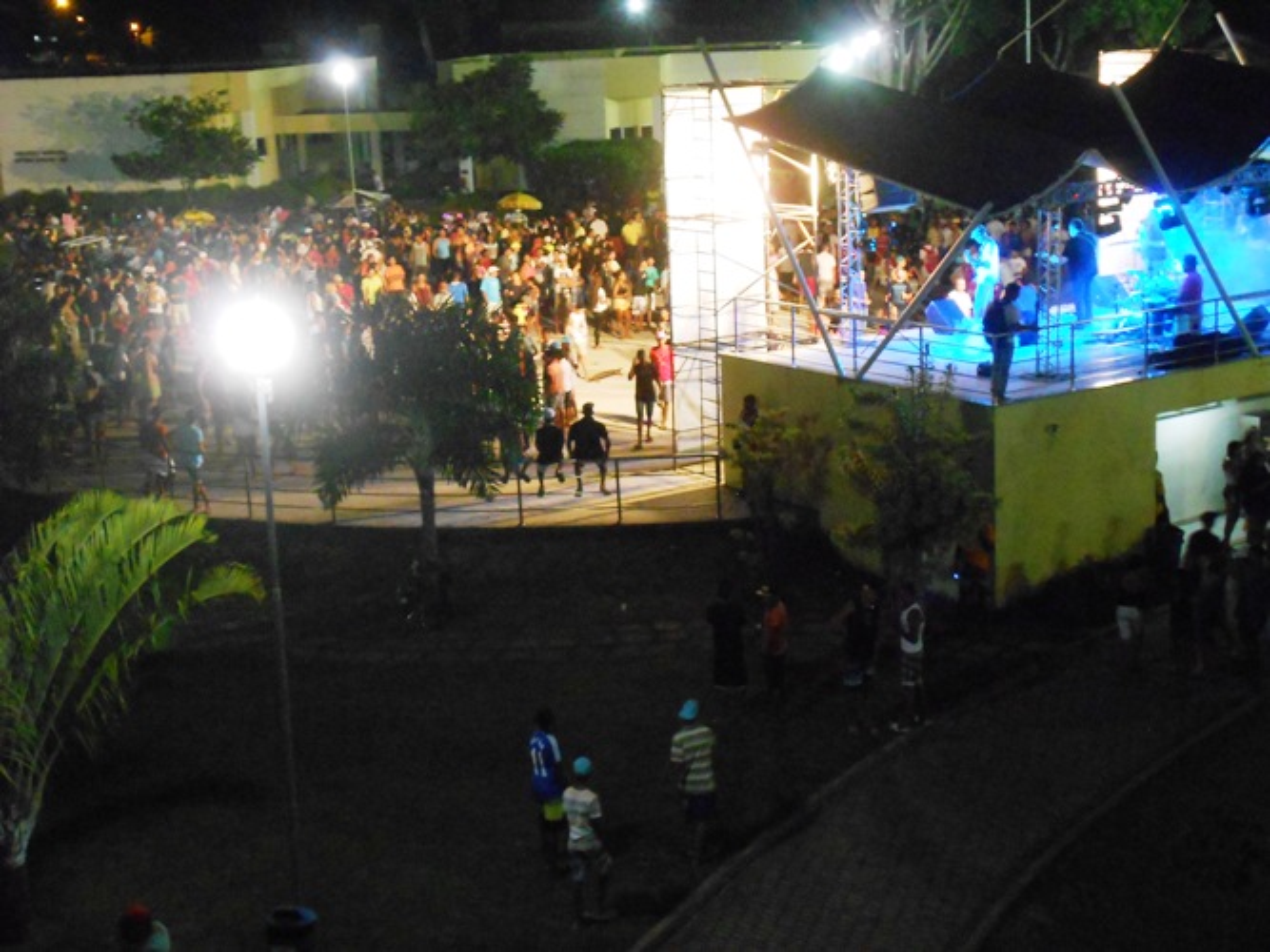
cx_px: 635
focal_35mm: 56
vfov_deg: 26.1
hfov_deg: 34.4
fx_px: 2054
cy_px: 476
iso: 800
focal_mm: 10.3
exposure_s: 1/10
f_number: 4.9
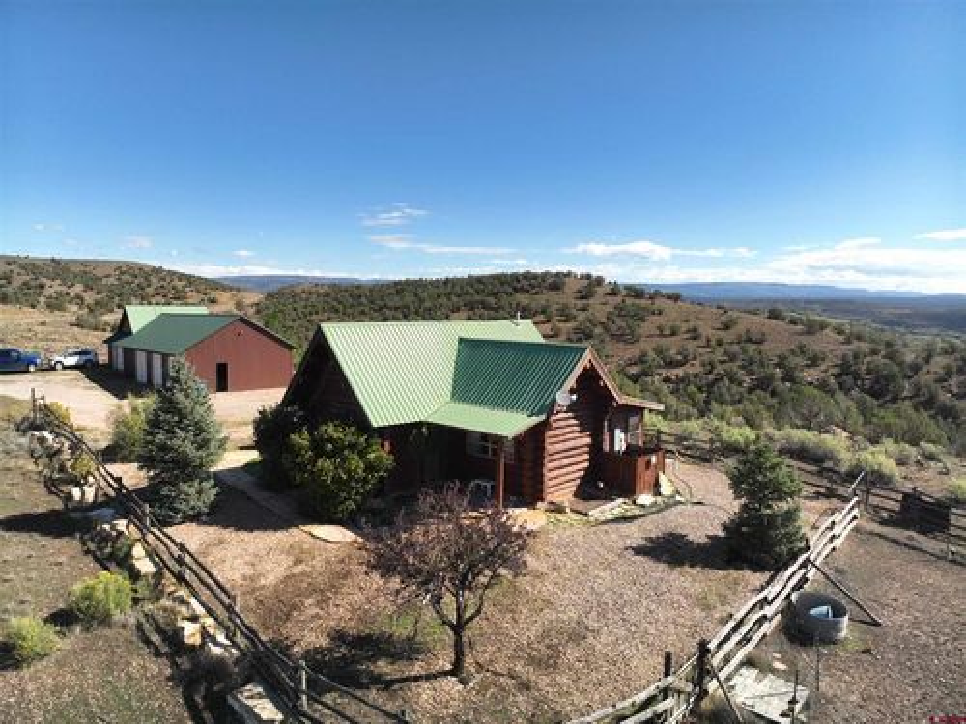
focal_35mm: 24
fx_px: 670
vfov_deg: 56.8
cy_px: 362
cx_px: 483
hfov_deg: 71.6
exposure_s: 1/240
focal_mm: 12.29
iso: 100
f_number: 2.8
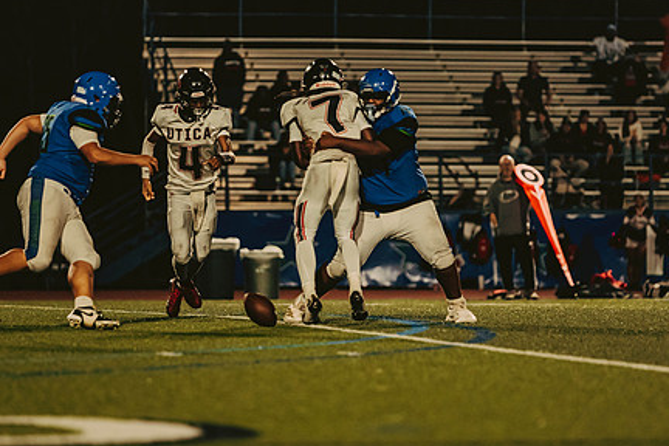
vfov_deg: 5.3
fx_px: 4831
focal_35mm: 260
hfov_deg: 7.9
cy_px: 207
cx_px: 350
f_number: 2.8
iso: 2500
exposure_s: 1/1000
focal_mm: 180
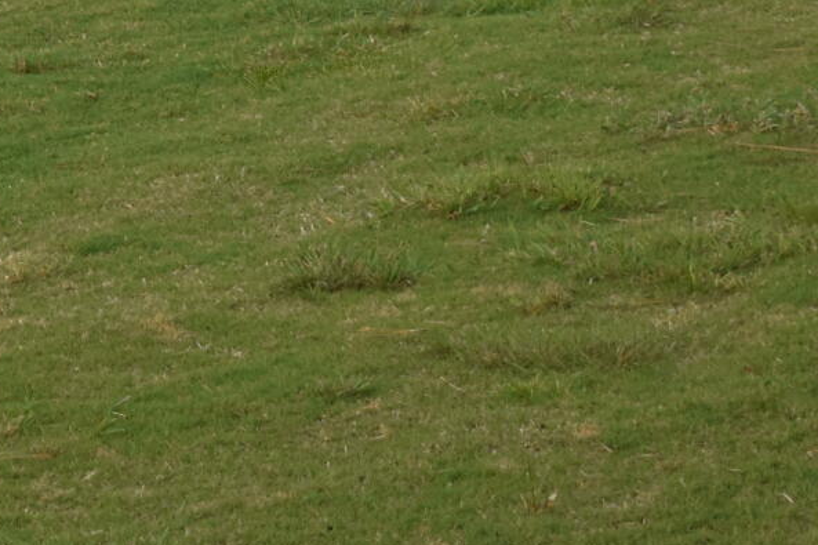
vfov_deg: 4.0
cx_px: -225
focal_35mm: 342
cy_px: -375
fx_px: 7758
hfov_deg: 6.0
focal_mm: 45
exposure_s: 1/250
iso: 360
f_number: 5.6
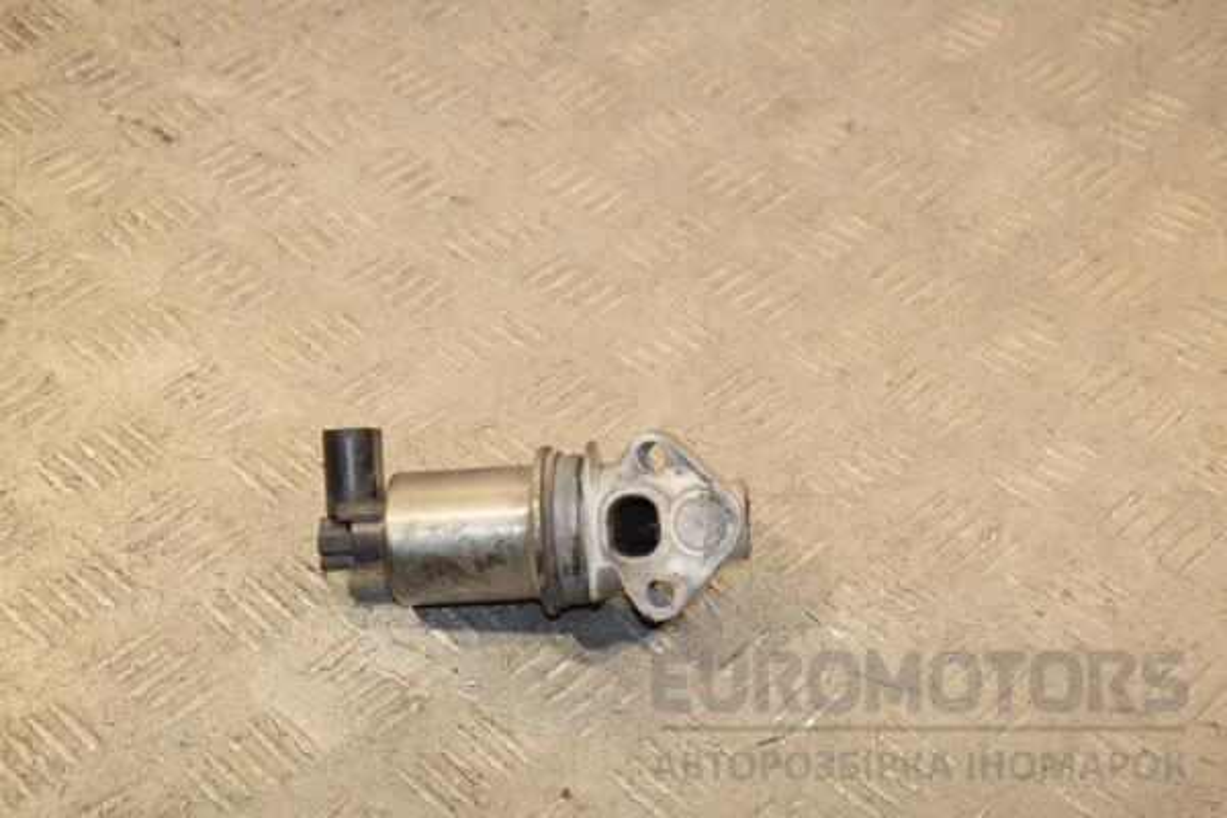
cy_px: 409
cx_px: 614
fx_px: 2454
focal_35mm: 72
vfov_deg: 18.9
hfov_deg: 28.1
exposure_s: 1/200
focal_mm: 48
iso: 800
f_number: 6.3
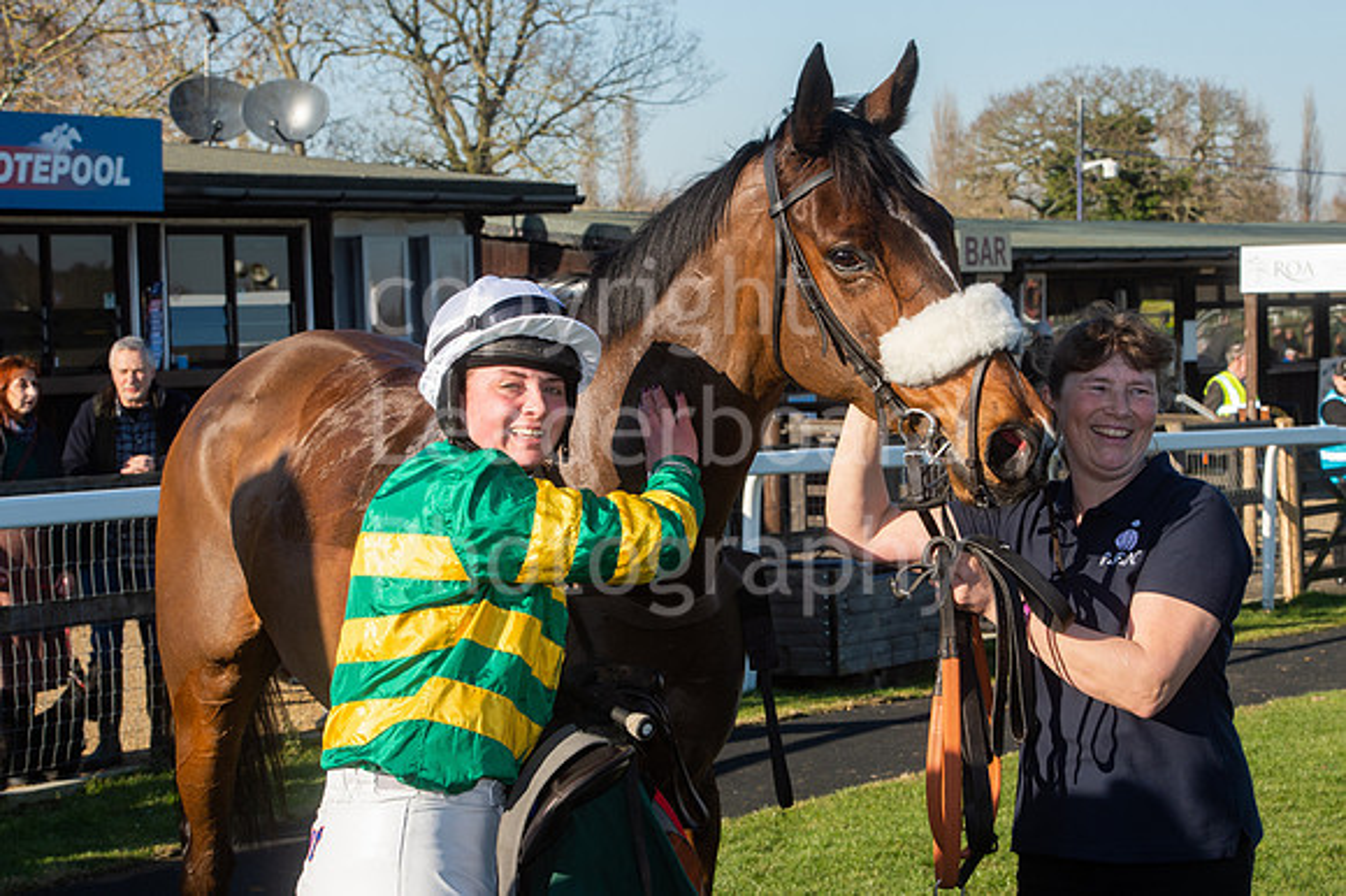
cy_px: 448
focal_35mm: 90
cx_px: 673
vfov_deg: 15.2
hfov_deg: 22.6
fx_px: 3363
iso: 400
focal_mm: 90
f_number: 14
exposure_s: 1/250
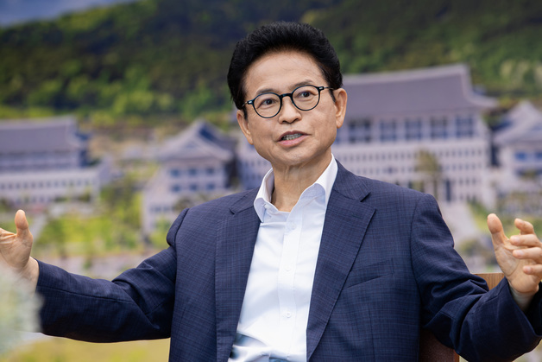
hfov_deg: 10.3
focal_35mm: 200
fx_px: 3012
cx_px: 271
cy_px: 181
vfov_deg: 6.9
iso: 2000
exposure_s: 1/320
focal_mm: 200
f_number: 5
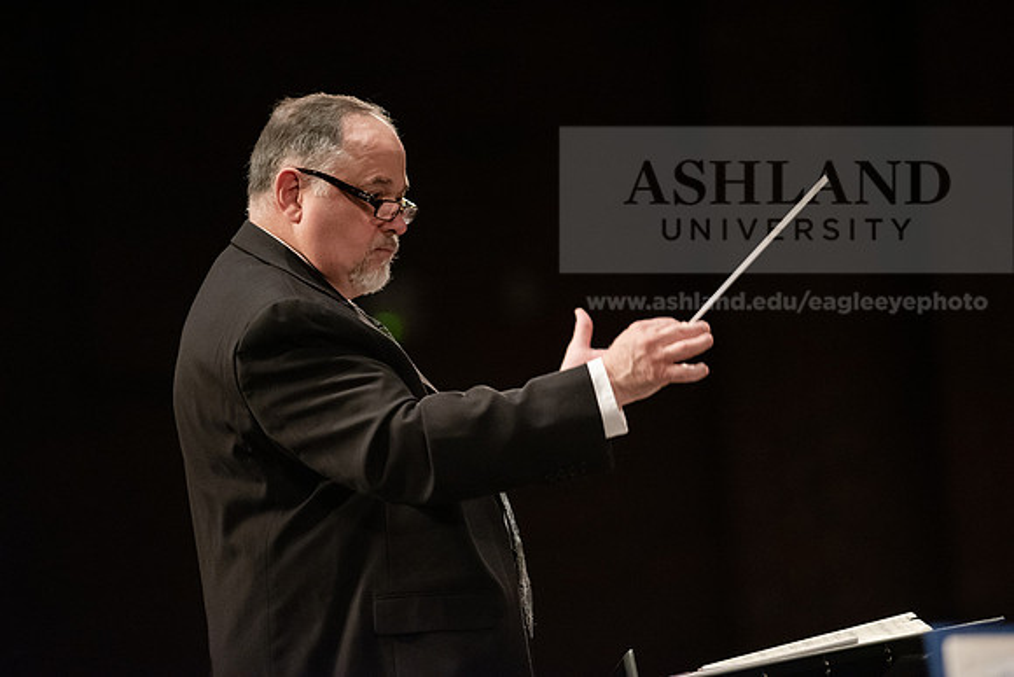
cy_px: 338
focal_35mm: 300
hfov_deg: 6.9
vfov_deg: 4.6
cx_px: 507
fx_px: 8452
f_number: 2.8
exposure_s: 1/320
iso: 5000
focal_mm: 300
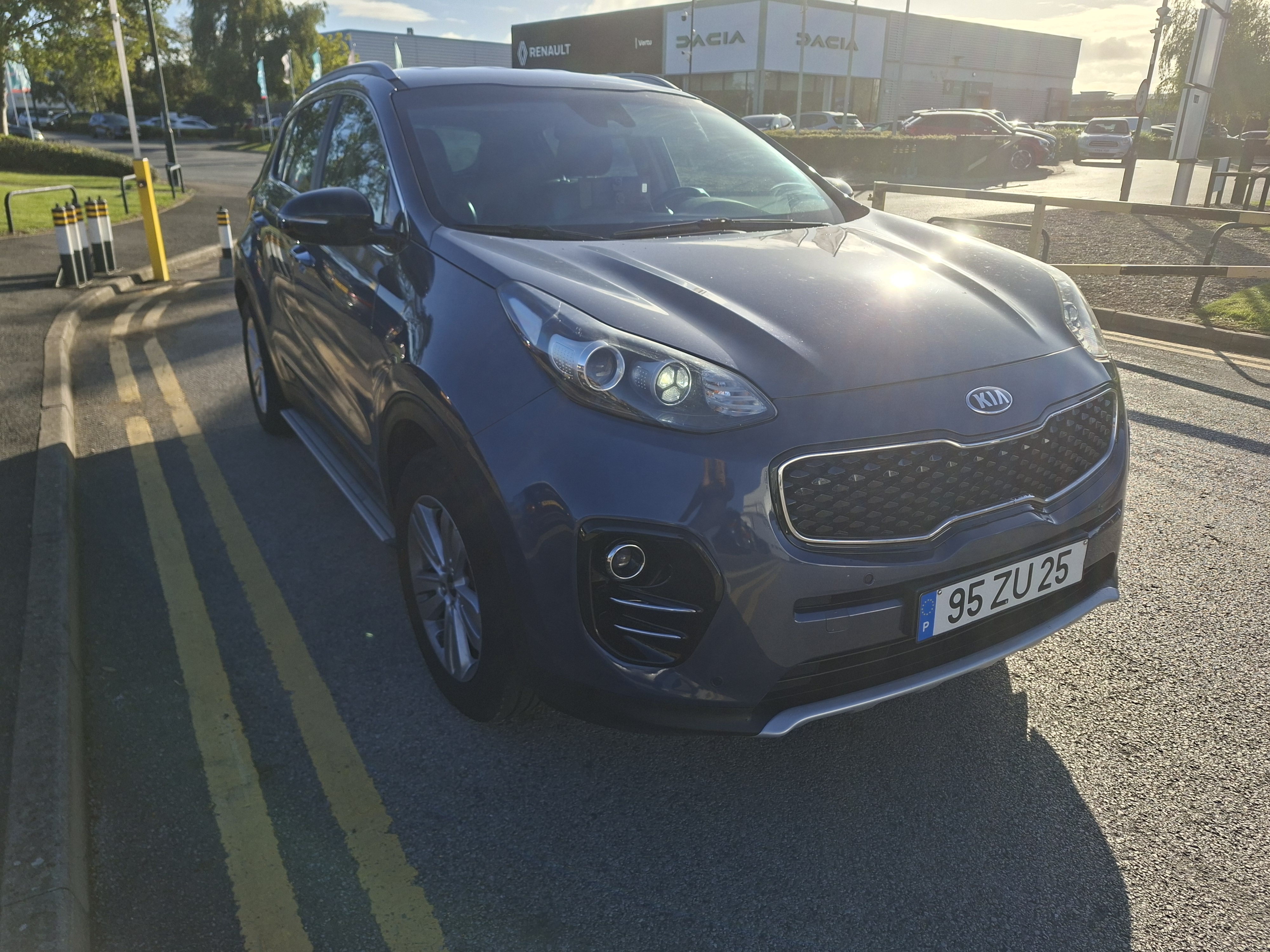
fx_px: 844
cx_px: 635
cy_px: 476
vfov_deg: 58.9
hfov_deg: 73.9
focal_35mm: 23
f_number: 1.8
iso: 50
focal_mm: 5.54
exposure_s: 1/1808
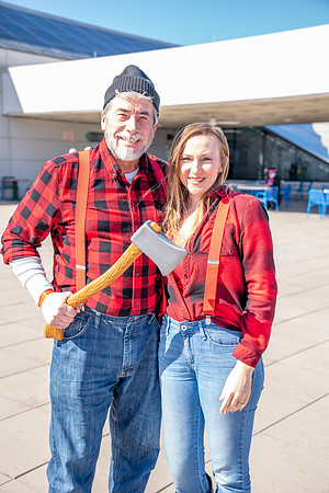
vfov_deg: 40.3
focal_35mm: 49
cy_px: 246
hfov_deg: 27.5
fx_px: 672
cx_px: 164
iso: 100
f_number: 4
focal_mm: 49
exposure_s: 1/160
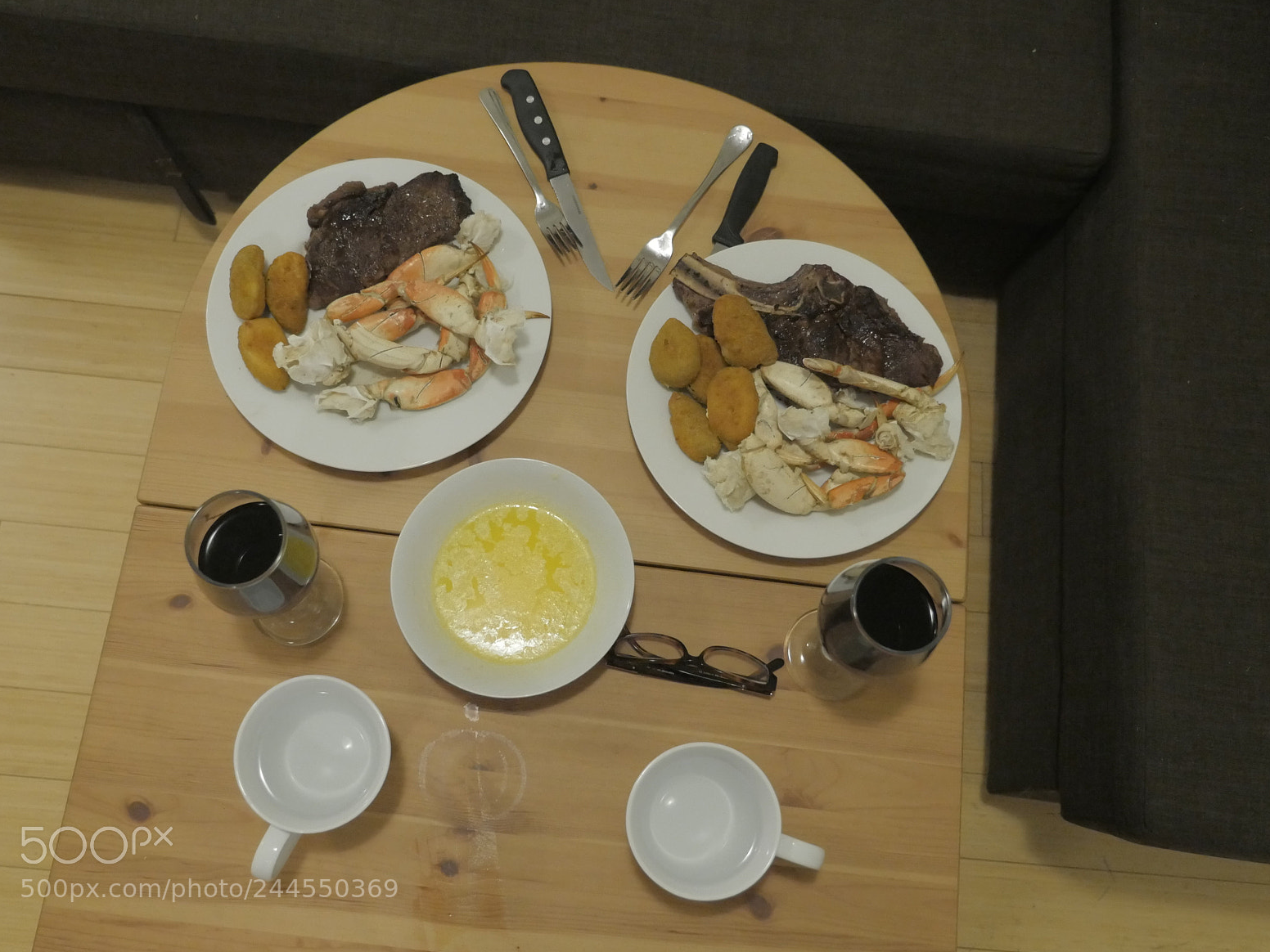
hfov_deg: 55.3
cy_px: 462
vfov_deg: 42.9
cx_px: 624
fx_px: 1211
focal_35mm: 33
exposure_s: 1/60
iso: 2500
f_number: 2.8
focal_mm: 16
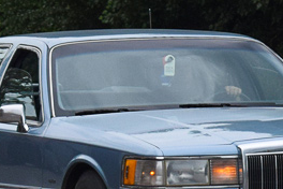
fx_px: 2950
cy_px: 9
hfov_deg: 5.5
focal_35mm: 375
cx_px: 224
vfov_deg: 3.7
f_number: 5.6
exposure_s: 1/800
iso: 400
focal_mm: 55
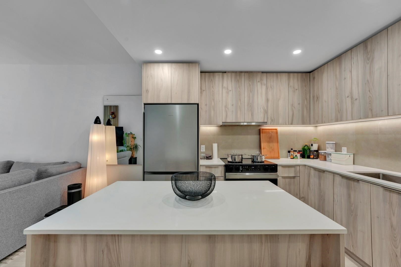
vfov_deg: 81.2
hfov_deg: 104.3
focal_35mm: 14
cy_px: 134
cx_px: 200
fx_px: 156
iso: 400
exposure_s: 1/15
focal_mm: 14
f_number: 8
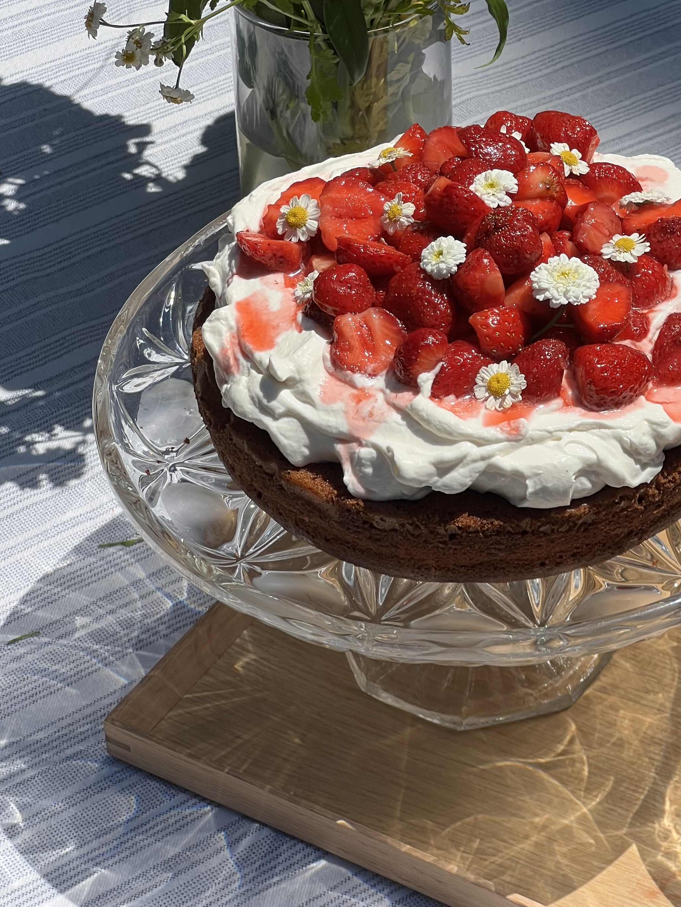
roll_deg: -1.0
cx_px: 487
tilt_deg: -36.4
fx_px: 2990
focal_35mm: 114
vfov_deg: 17.2
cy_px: 282
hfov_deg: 13.0
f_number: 2.8
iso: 32
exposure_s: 1/1647
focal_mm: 9
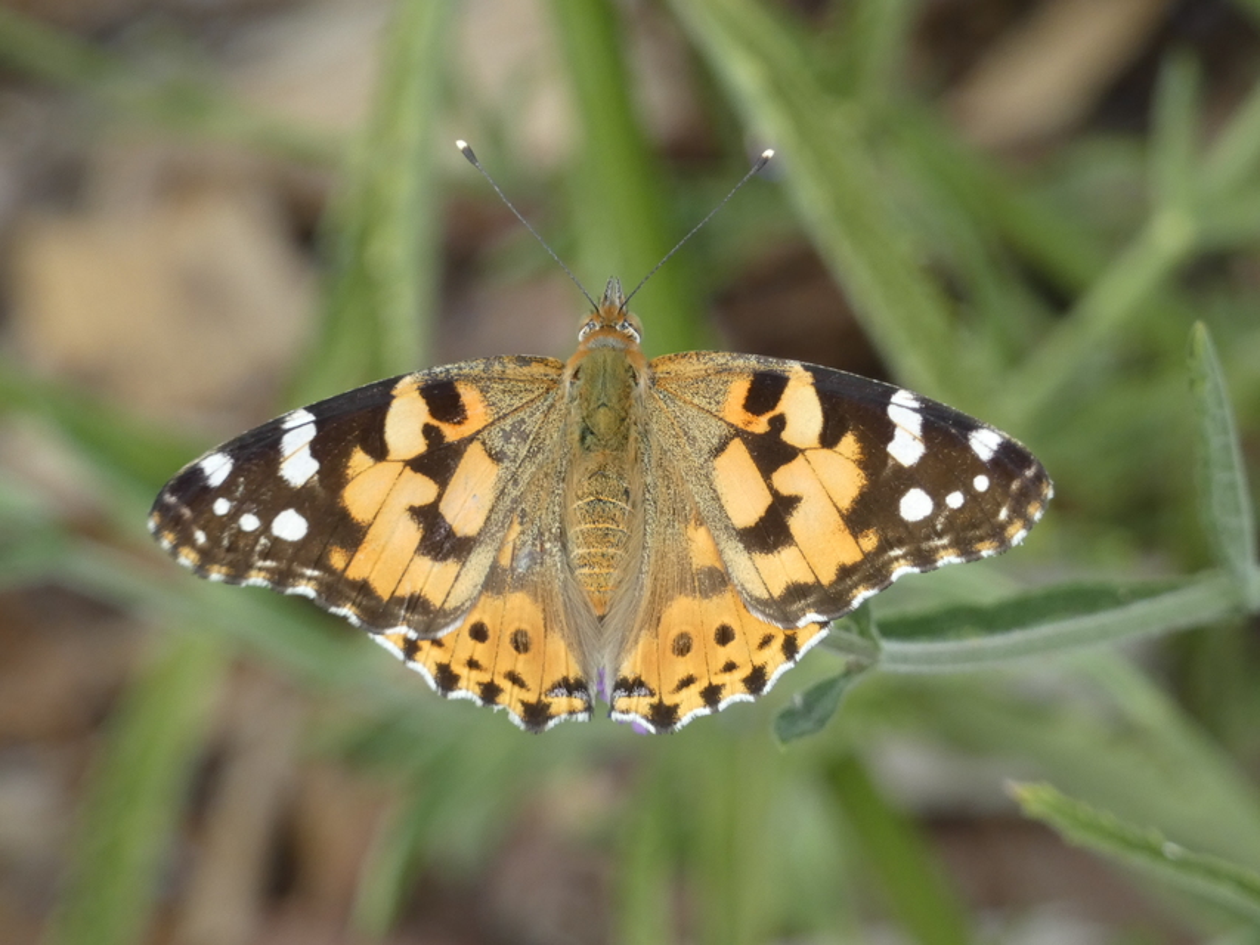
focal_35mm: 440
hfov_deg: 4.5
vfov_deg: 3.4
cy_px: 472
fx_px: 16018
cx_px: 630
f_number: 5.6
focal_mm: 78.8
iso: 200
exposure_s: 1/100
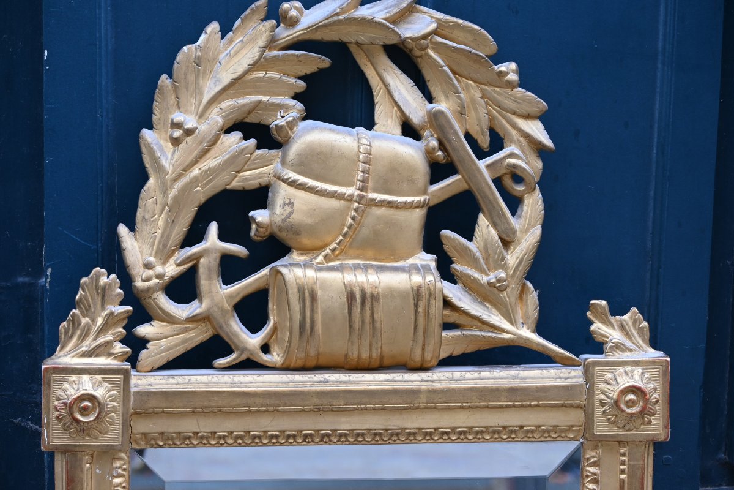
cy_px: 245
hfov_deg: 21.2
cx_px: 367
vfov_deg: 14.3
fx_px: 1957
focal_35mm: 96
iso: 640
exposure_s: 1/100
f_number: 5
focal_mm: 64
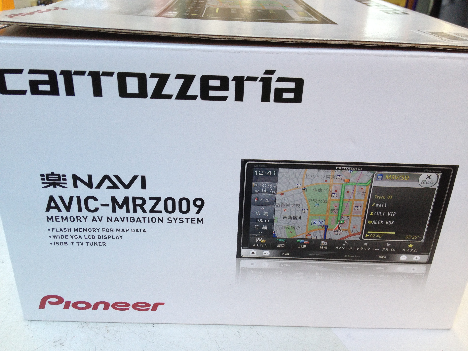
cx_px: 234
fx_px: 473
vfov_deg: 40.7
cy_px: 176
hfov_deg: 52.6
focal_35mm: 35
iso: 80
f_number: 2.4
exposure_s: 1/120
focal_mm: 4.28
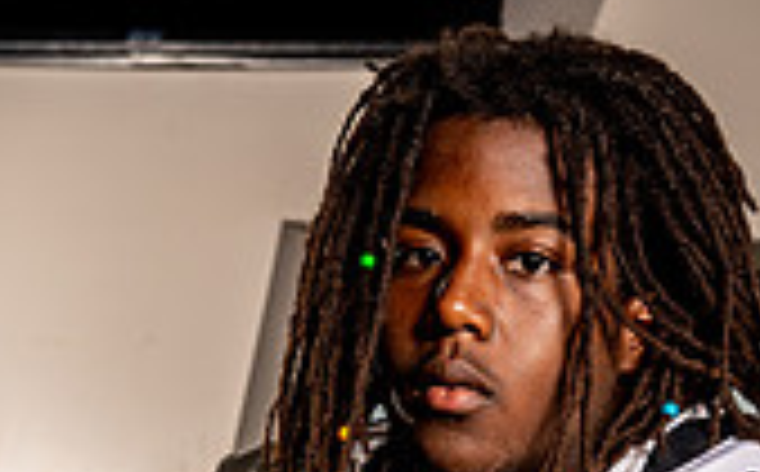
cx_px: 477
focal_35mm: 117
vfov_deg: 10.2
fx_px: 2419
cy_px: 975
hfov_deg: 17.8
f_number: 5.6
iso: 100
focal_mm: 43
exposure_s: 1/320
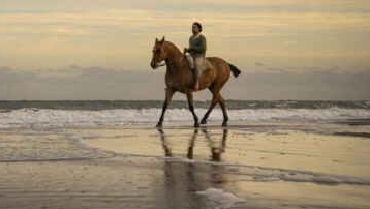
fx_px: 1097
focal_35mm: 112
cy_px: 89
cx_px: 117
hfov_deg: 19.1
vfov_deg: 10.9
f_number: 8
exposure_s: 1/100
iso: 200
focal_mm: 51
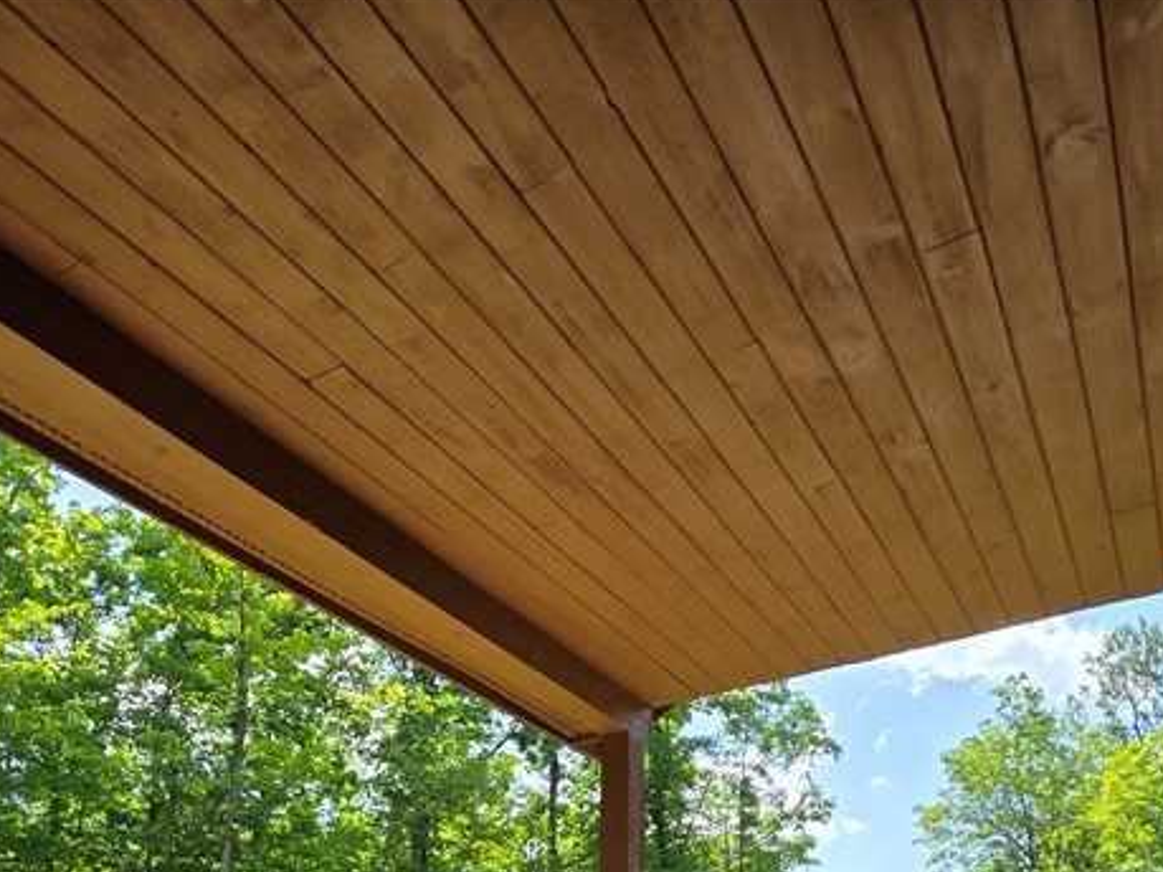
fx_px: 974
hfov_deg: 61.6
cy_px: 956
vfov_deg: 39.5
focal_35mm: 29
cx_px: 628
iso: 40
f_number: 1.9
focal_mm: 2.2
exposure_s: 1/873
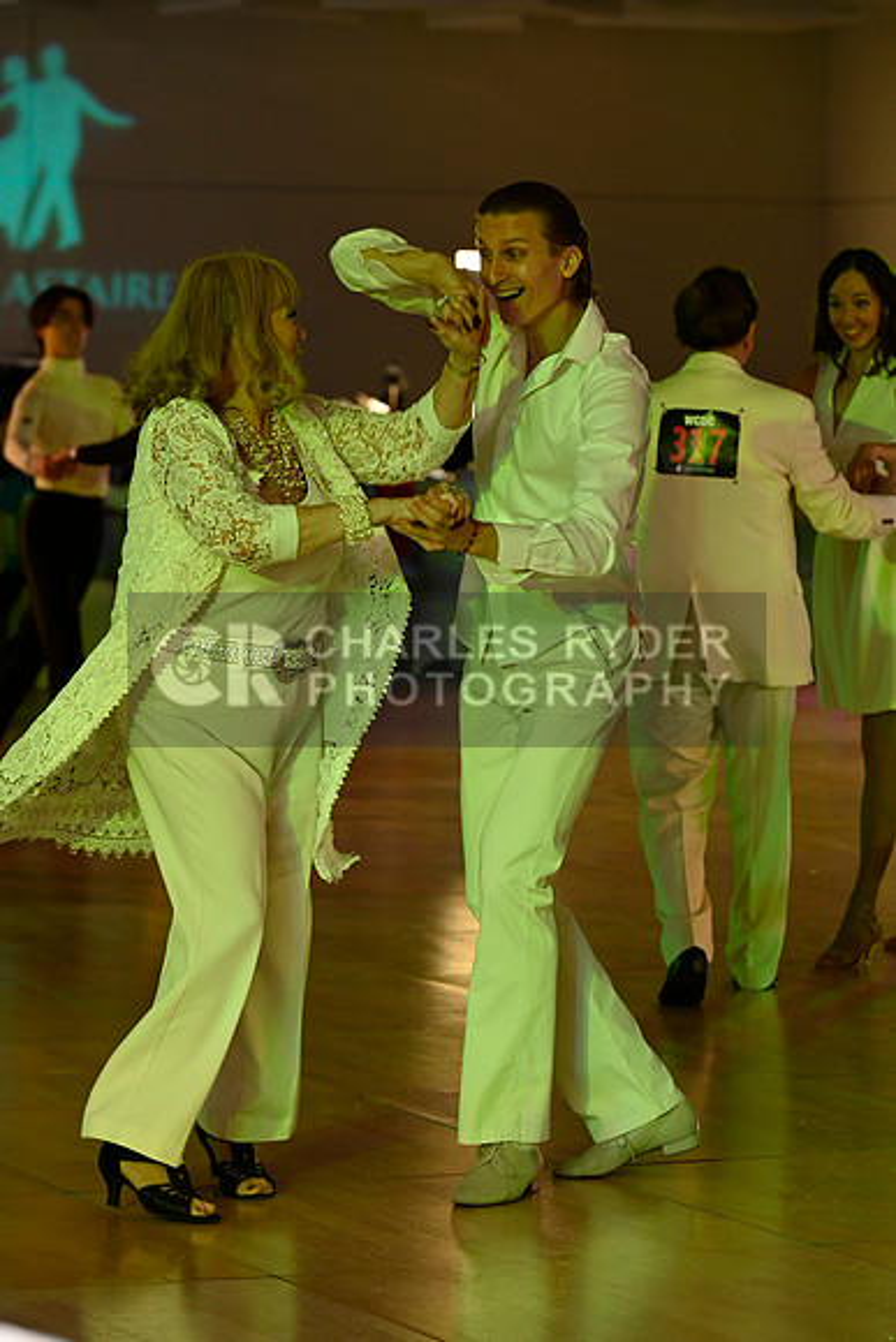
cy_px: 671
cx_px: 448
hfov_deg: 9.2
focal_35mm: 150
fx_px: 5596
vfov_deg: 13.7
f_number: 5
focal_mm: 150
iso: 2000
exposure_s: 1/200
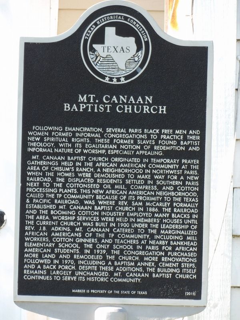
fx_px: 3781
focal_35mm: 409
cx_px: 120
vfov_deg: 4.8
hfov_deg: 3.6
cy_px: 160
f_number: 4.2
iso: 113
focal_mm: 73.3
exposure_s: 1/100
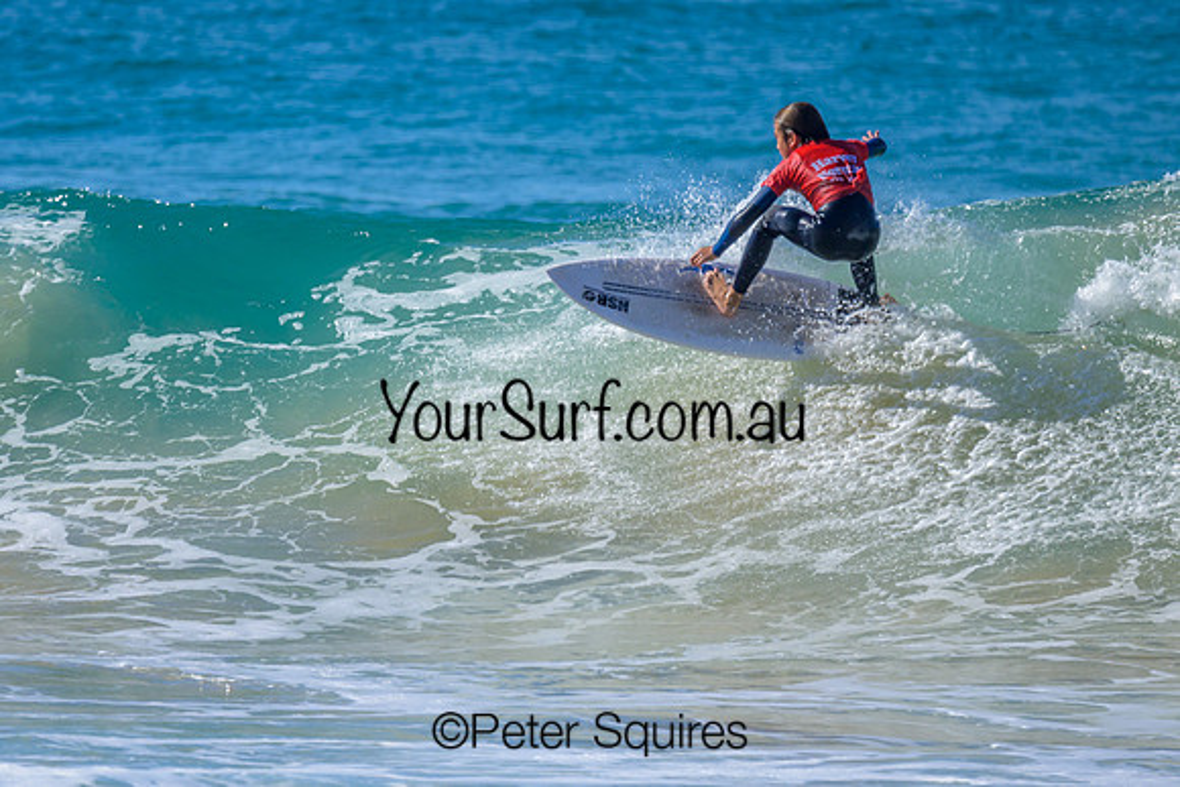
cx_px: 552
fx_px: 36010
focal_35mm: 1098
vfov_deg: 1.3
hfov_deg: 1.9
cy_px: 423
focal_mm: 800
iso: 320
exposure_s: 1/2000
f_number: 6.3
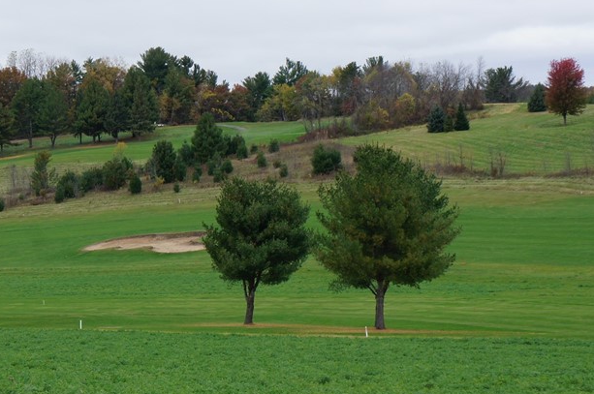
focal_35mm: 120
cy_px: 207
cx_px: 179
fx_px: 1976
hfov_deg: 17.0
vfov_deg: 11.4
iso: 200
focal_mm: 45
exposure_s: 1/100
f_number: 9
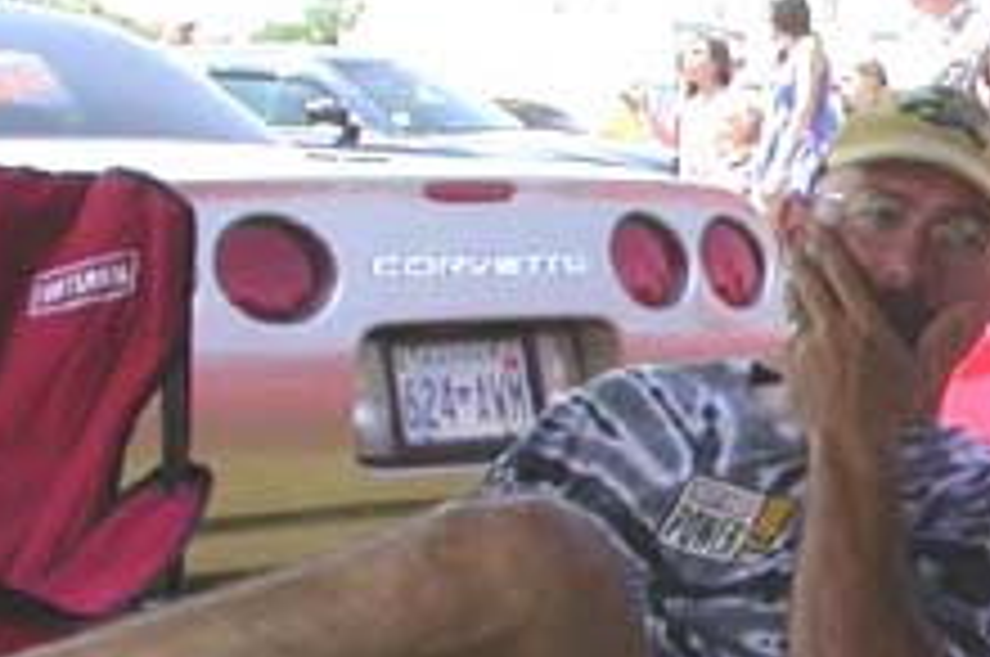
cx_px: 1742
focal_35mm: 144
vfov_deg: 9.5
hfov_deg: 13.0
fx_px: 3954
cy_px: 500
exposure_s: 1/207
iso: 100
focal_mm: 7.85
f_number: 6
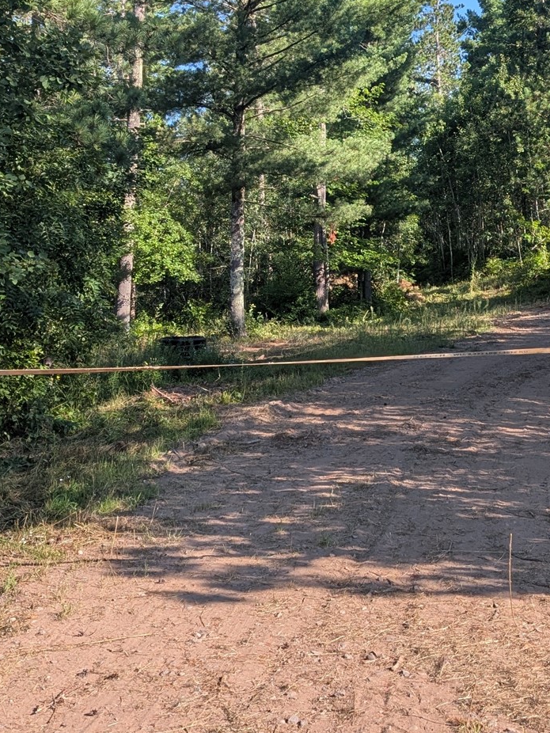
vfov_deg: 35.9
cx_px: 381
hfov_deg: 27.3
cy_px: 269
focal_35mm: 53
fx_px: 1122
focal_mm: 6.9
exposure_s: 1/447
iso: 21
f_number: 1.68
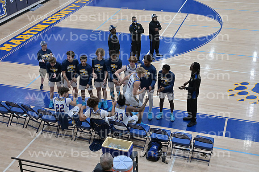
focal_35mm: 50
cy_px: 86
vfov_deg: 27.0
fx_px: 360
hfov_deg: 39.6
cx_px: 130
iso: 3600
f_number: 4
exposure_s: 1/400
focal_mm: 50
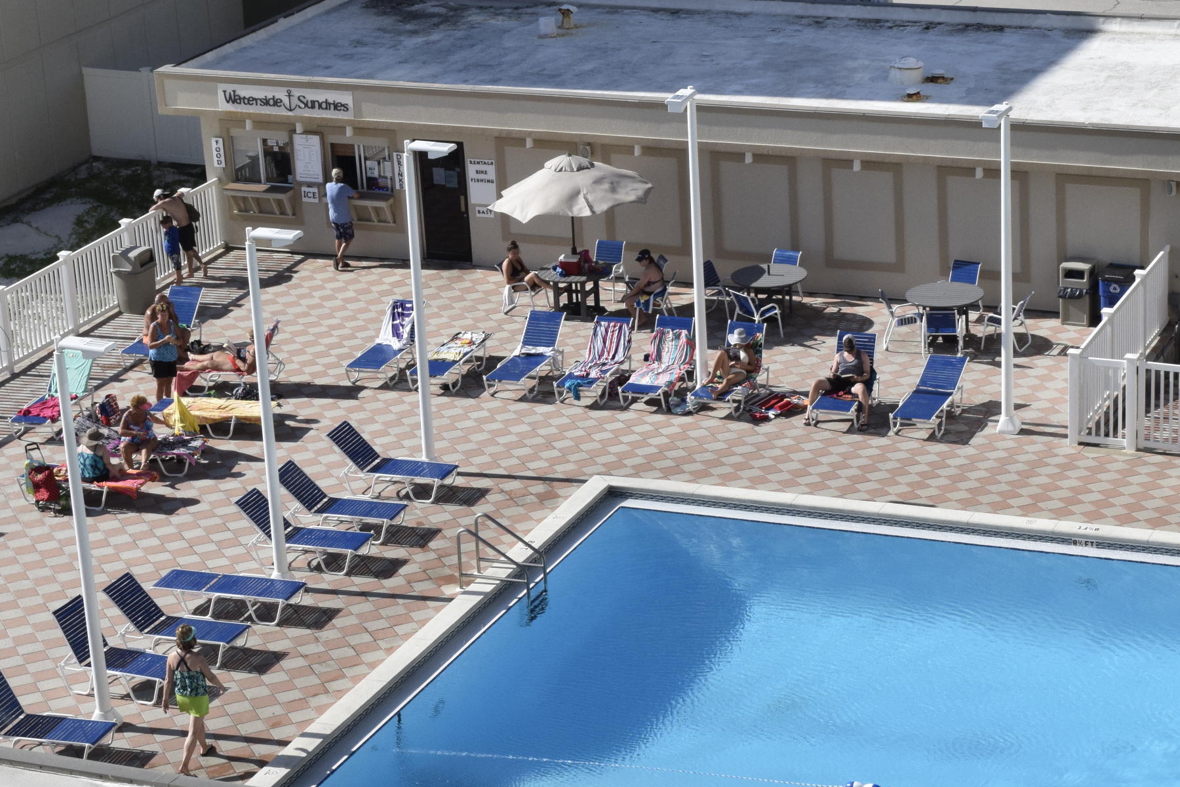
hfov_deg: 21.4
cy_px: 385
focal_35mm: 95
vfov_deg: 14.4
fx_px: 3114
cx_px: 753
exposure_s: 1/640
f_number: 18
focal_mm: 38
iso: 800
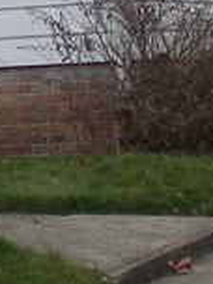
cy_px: -99
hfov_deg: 5.8
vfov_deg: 7.6
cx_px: 77
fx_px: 2100
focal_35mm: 256
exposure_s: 1/160
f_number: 3.1
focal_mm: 6.3
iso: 64
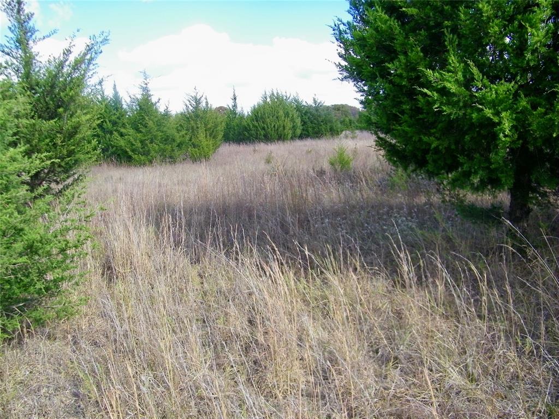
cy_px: 210
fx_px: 452
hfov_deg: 63.4
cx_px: 280
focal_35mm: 28
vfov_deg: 49.7
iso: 100
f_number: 7
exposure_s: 1/160
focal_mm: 5
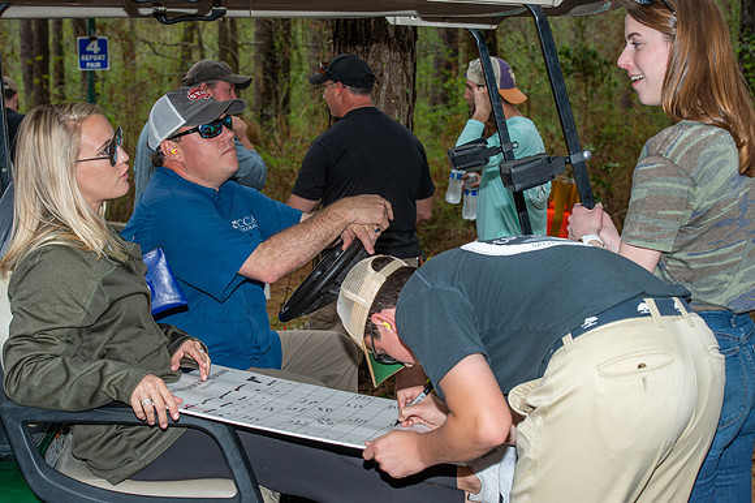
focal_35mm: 70
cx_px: 378
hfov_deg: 28.9
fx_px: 1467
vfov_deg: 19.4
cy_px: 252
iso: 125
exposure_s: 1/160
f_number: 8
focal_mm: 70
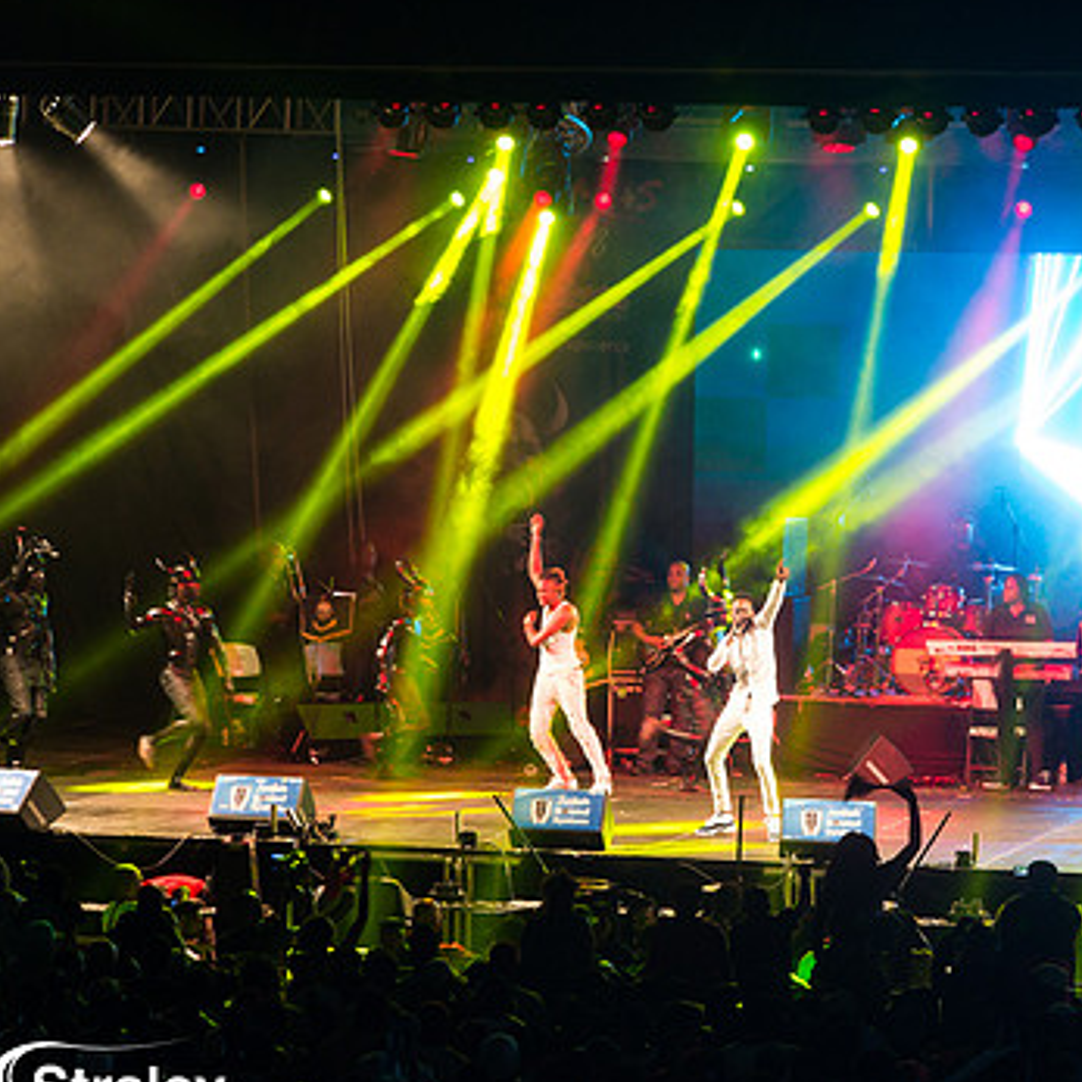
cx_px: 851
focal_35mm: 206
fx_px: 7285
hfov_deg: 8.5
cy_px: 580
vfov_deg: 8.5
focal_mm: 145
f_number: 5.6
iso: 2500
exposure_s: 1/60
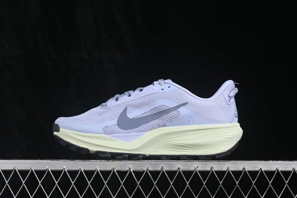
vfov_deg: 18.2
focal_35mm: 75
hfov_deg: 27.0
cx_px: 148
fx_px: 618
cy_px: 99
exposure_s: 1/80
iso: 160
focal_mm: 50
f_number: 8
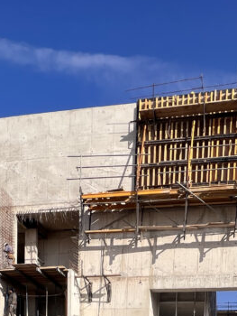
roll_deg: -2.1
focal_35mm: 38
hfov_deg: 37.5
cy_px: 430
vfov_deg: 32.9
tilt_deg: -4.2
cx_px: 149
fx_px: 346
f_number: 1.8
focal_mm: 1.57
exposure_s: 1/1815
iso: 32
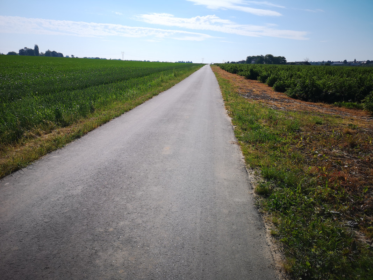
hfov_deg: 65.3
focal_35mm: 27
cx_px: 186
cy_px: 140
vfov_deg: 51.3
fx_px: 291
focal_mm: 3.95
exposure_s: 1/3663
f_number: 1.8
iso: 50
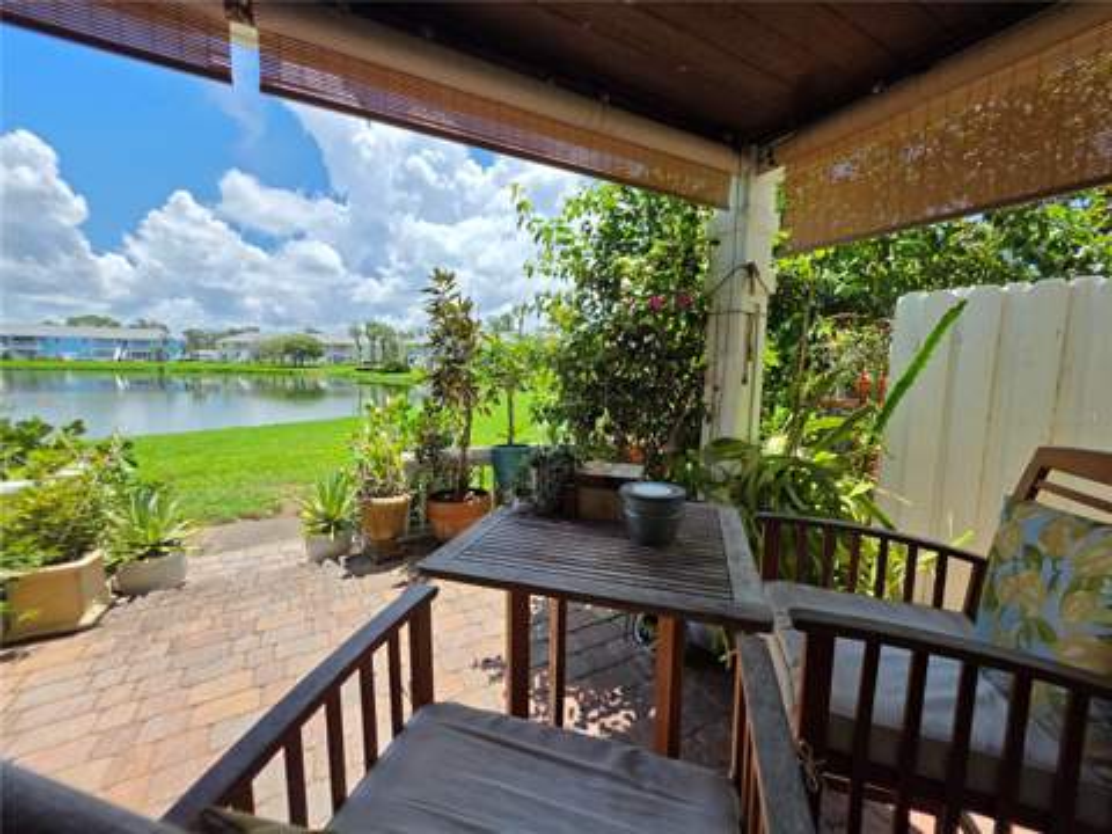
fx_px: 418
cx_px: 556
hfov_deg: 106.2
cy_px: 417
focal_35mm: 13
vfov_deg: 89.9
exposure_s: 1/1304
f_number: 1.9
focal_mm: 2.2
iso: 40
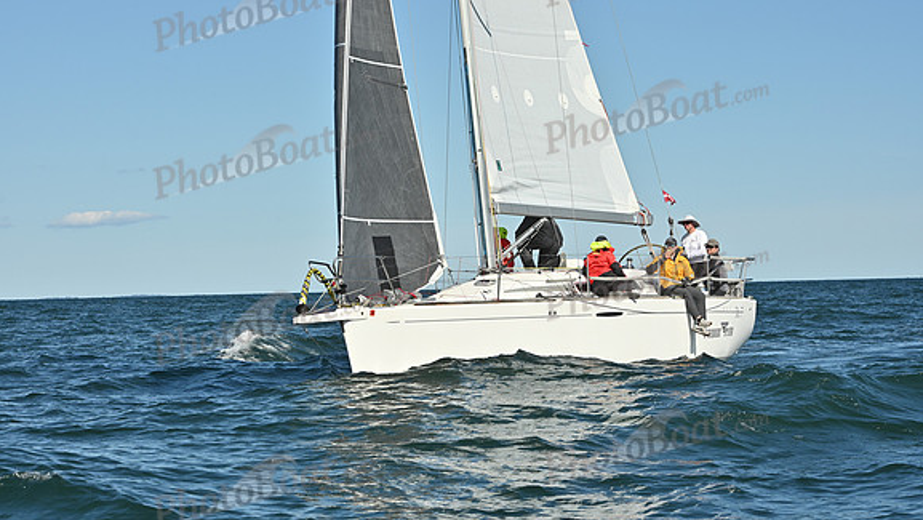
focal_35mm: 100
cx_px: 462
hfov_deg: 21.4
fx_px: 2448
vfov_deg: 12.1
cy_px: 218
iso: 320
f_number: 9
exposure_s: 1/1600
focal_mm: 95
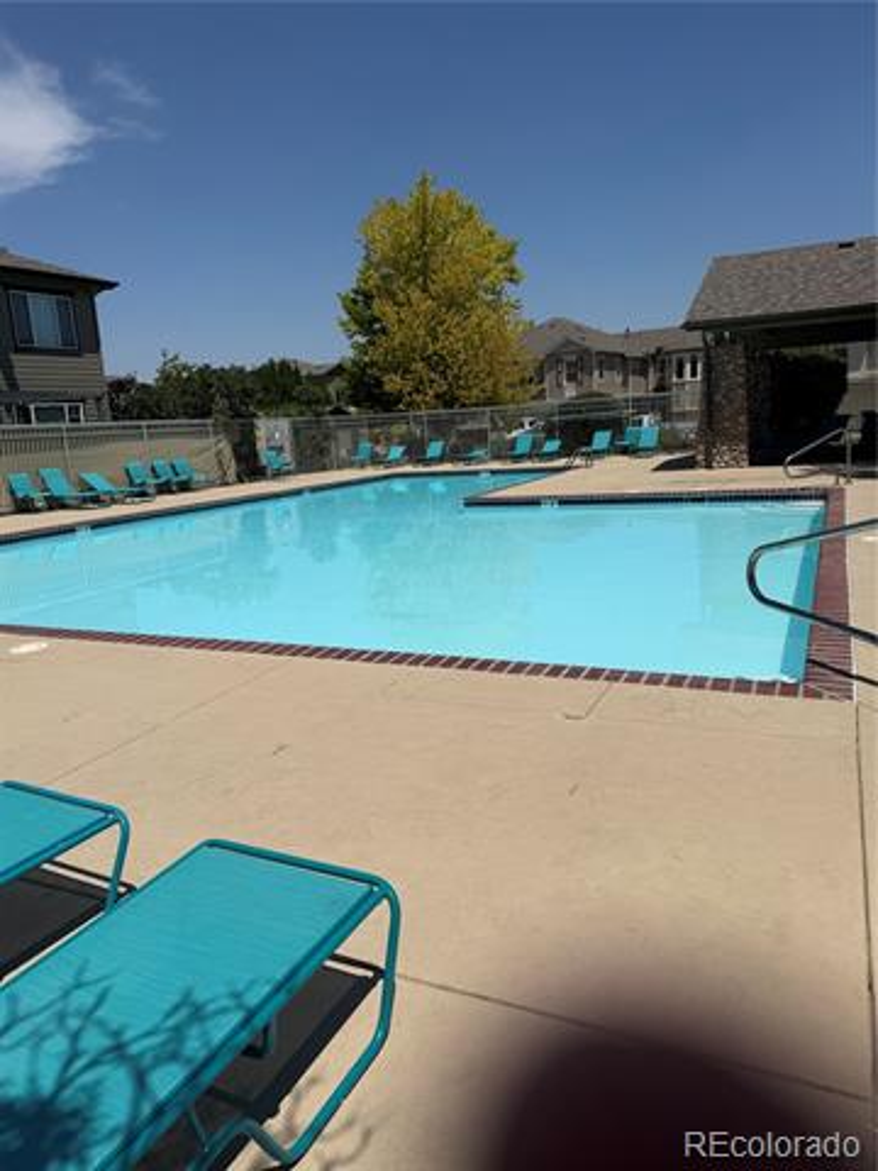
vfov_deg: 71.6
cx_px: 439
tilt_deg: -11.1
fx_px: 812
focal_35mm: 24
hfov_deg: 56.8
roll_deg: +3.0
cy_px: 586
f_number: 1.78
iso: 80
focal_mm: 6.76
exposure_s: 1/14286
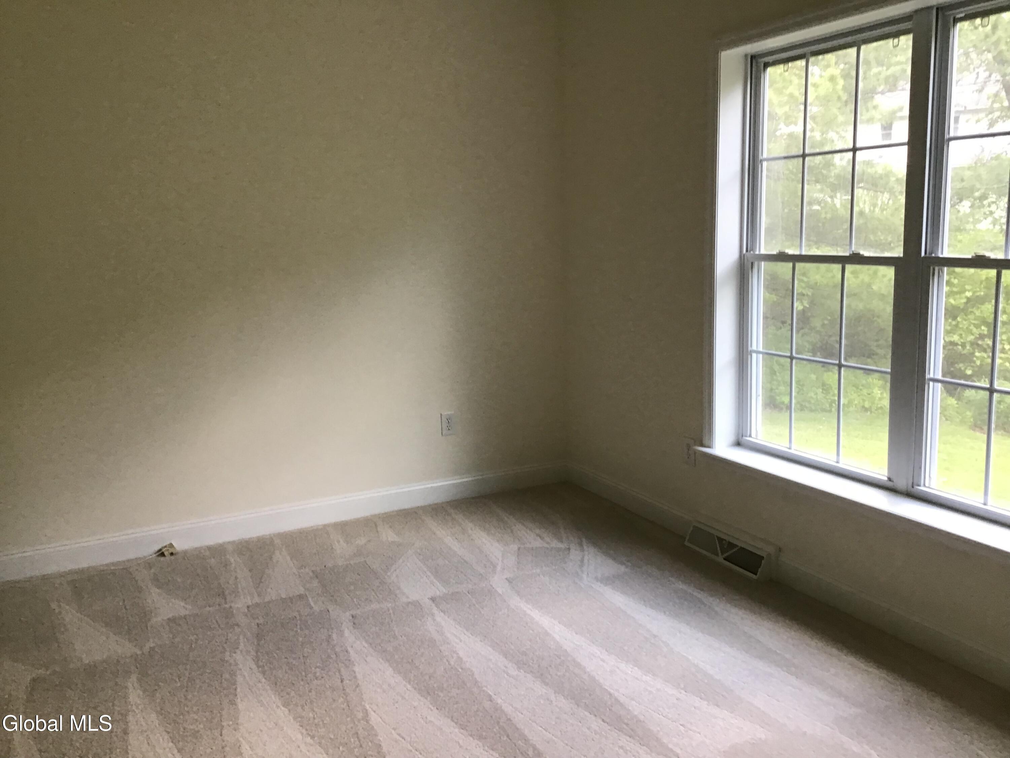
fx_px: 904
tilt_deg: -10.2
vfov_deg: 45.4
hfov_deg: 58.4
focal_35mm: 31
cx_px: 505
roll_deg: +0.9
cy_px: 379
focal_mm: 3.3
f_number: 2.4
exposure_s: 1/30
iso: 50
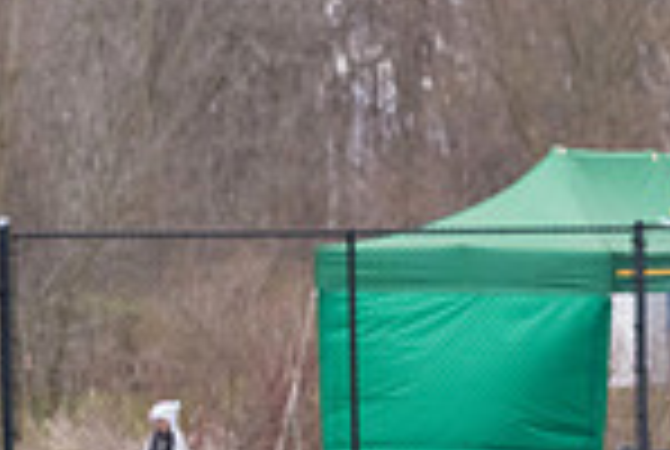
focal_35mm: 272
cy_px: 371
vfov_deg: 5.1
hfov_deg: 7.4
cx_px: 1048
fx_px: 5072
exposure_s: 1/1600
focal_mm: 70
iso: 2000
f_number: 5
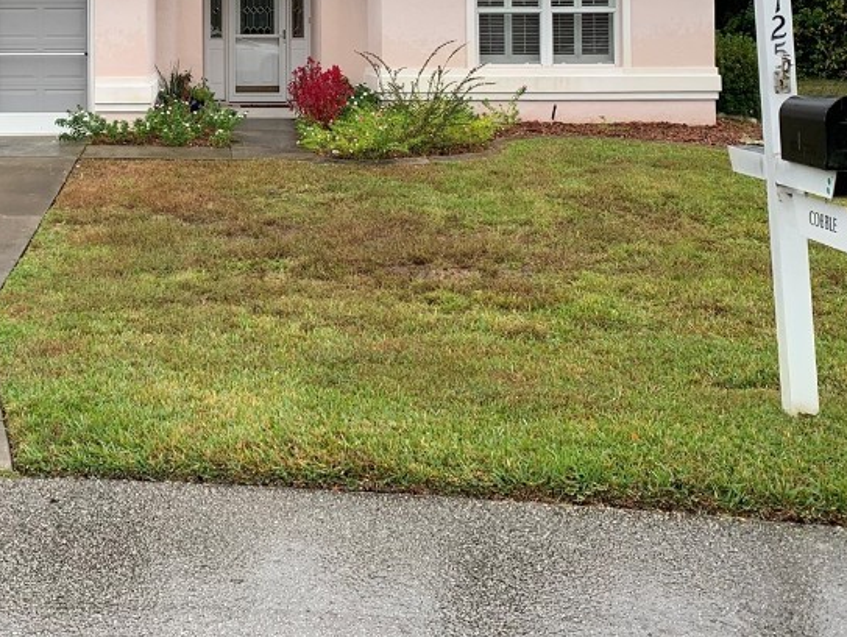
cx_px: 209
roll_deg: -0.5
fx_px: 1200
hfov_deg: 37.9
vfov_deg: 28.3
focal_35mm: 49
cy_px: 39
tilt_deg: +1.4
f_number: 1.8
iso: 25
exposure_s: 1/249
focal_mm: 4.25
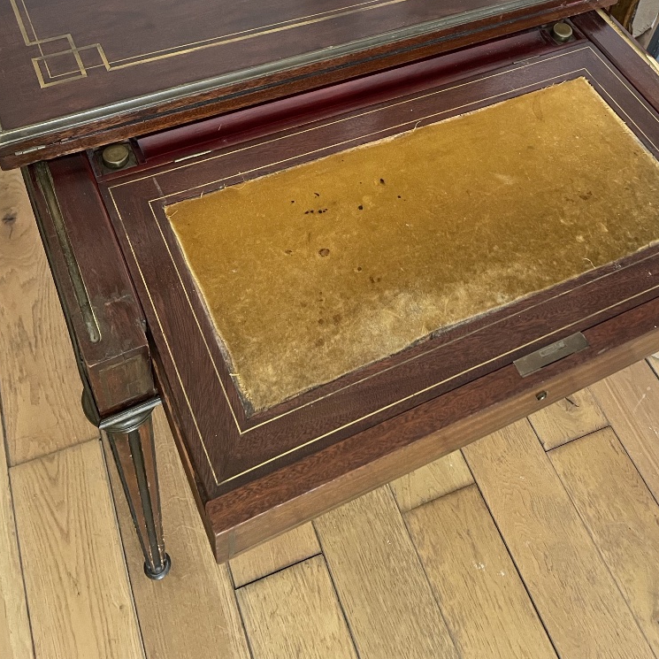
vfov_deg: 43.1
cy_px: 141
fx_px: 797
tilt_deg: -47.2
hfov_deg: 44.8
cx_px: 371
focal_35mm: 37
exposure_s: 1/60
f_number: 1.6
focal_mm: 4.2
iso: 400
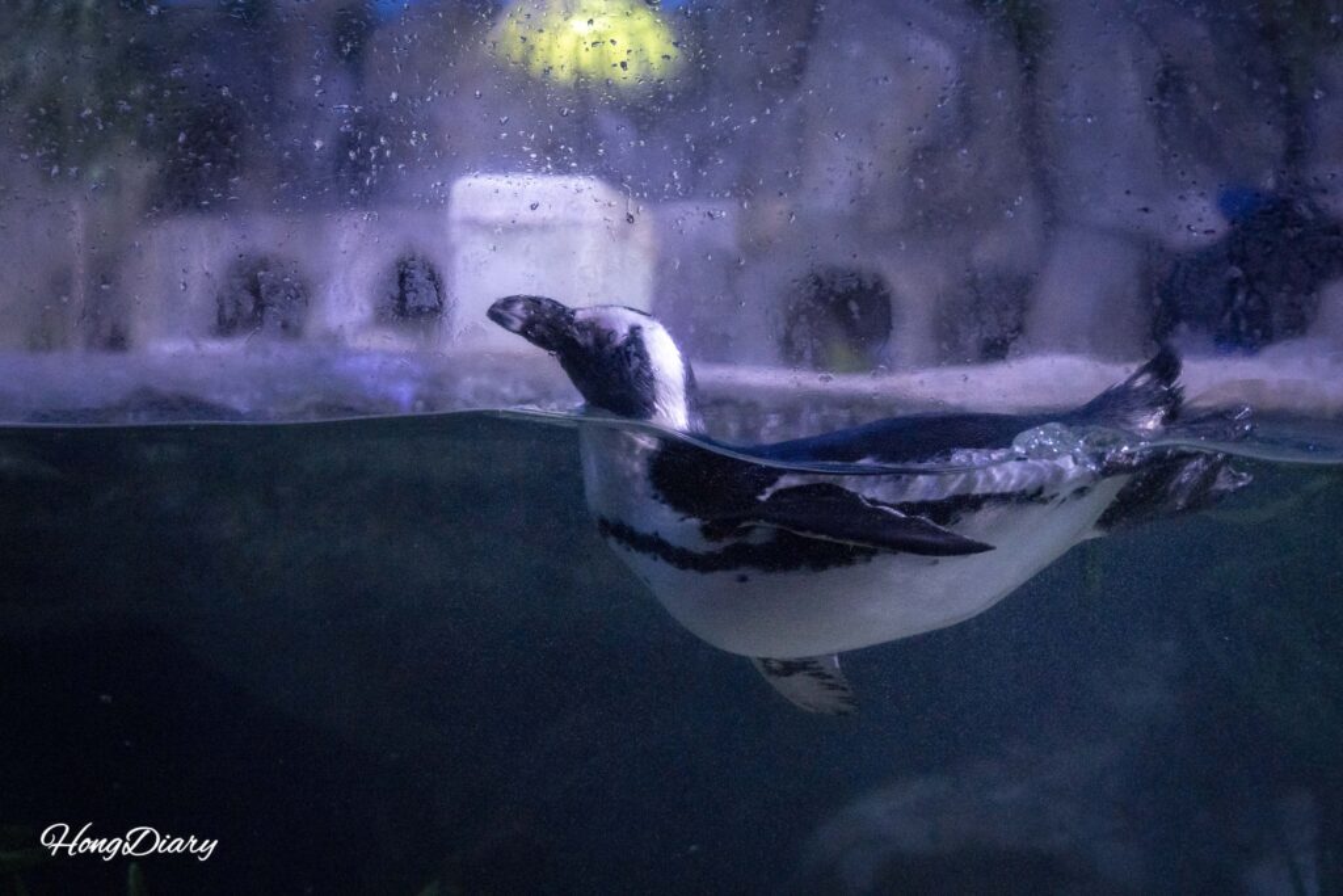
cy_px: 448
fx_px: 2238
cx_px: 672
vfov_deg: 22.6
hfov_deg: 33.4
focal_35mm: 60
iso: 12800
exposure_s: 1/1000
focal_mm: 60
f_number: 5.6
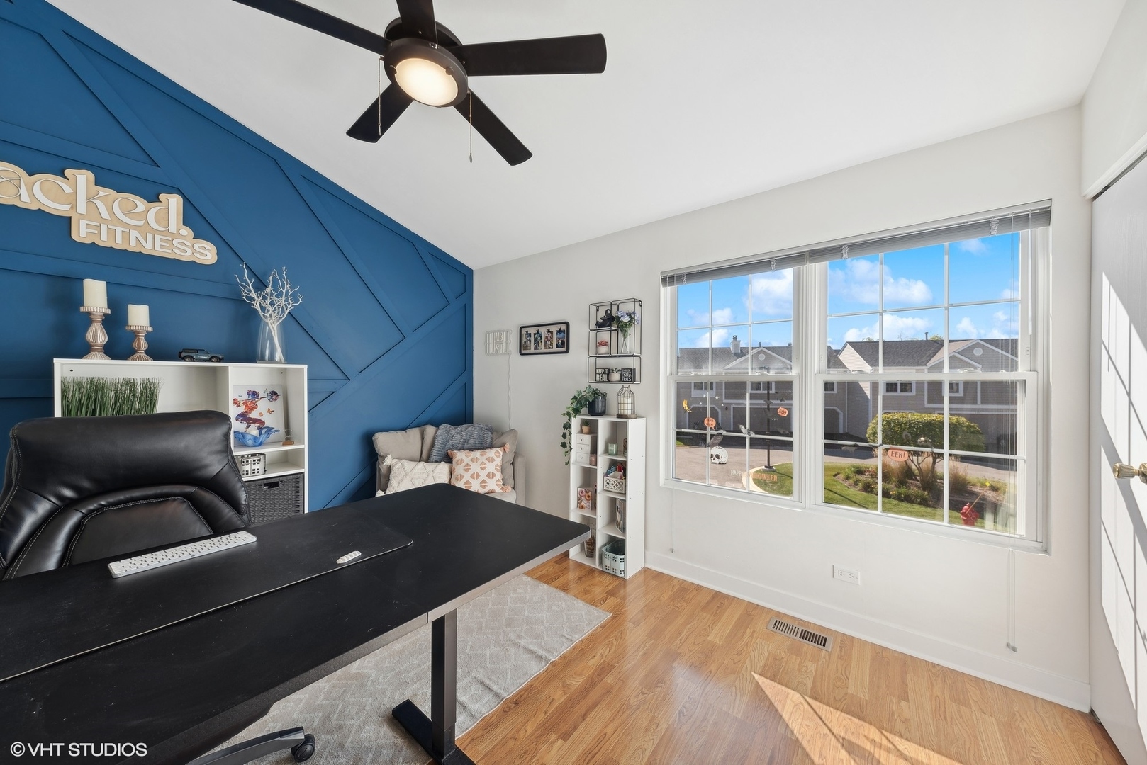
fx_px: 382
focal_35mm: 12
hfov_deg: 112.6
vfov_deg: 90.1
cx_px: 574
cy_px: 382
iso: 200
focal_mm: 12
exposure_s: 1/30
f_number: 9
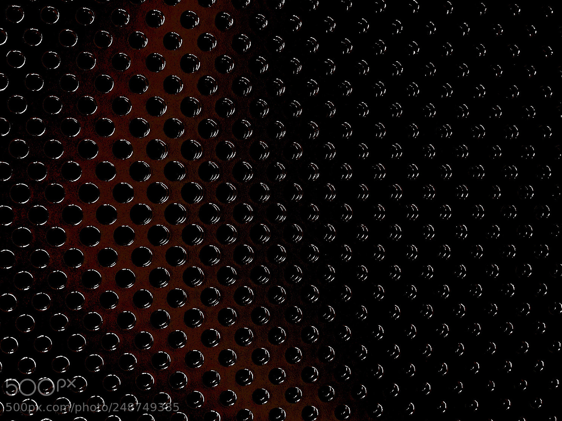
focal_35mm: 30
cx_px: 283
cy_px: 211
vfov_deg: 46.8
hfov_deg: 60.0
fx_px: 487
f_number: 1.8
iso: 100
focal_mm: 3.99
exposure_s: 1/17
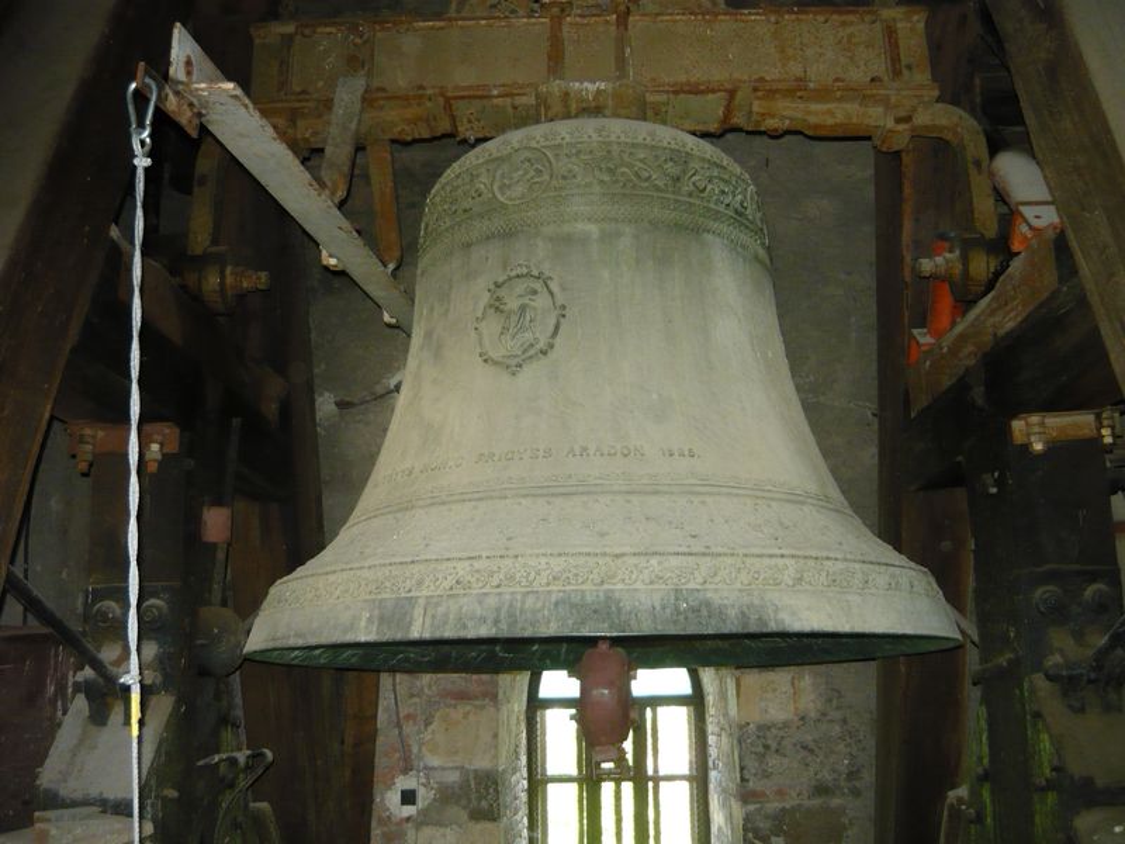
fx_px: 1072
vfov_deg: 42.9
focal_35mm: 33
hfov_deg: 55.4
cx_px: 562
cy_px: 422
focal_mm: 5.5
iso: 320
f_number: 2.8
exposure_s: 1/30
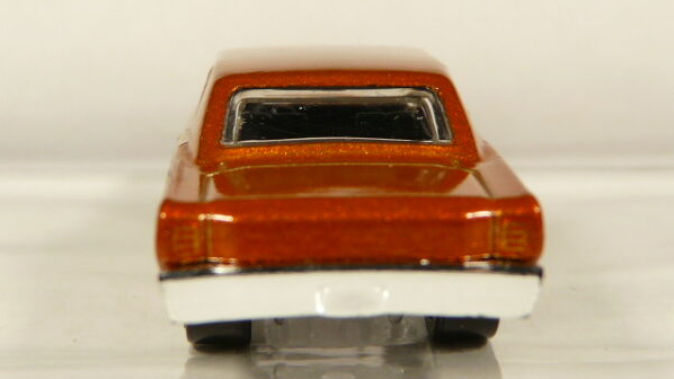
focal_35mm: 82
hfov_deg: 25.9
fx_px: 1465
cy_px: 140
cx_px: 337
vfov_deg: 14.7
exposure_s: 1/80
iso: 100
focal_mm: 7.7
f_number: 3.2
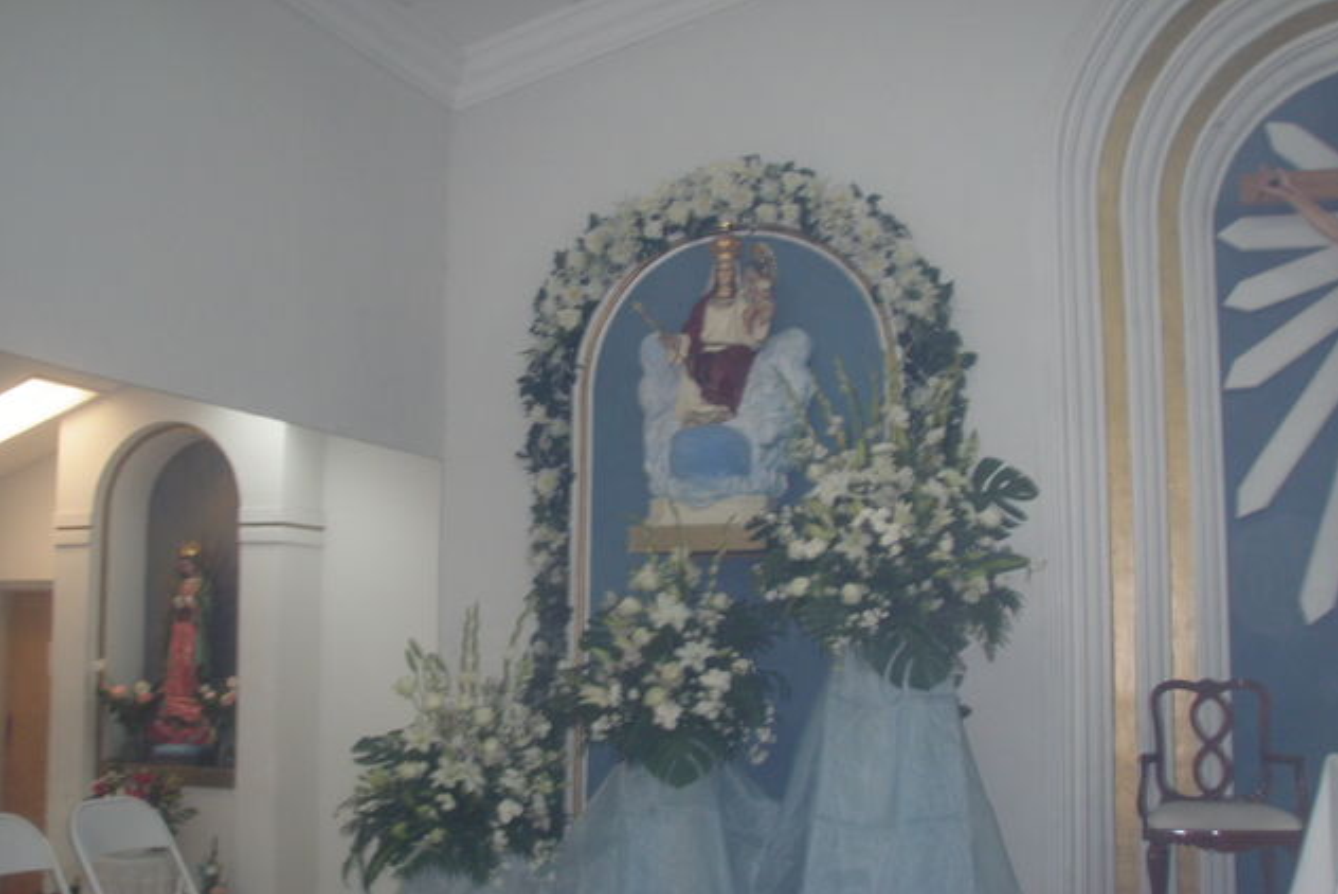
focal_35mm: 40
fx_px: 1487
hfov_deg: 48.4
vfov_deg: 33.4
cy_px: 439
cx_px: 675
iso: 160
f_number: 3.5
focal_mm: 6.7
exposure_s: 1/30
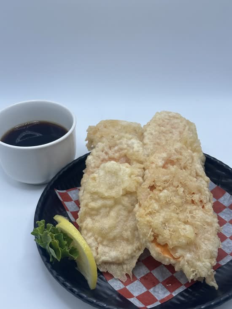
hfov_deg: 30.3
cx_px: 116
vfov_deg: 39.7
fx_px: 429
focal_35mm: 48
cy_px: 154
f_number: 1.78
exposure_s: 1/597
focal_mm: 6.86
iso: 64
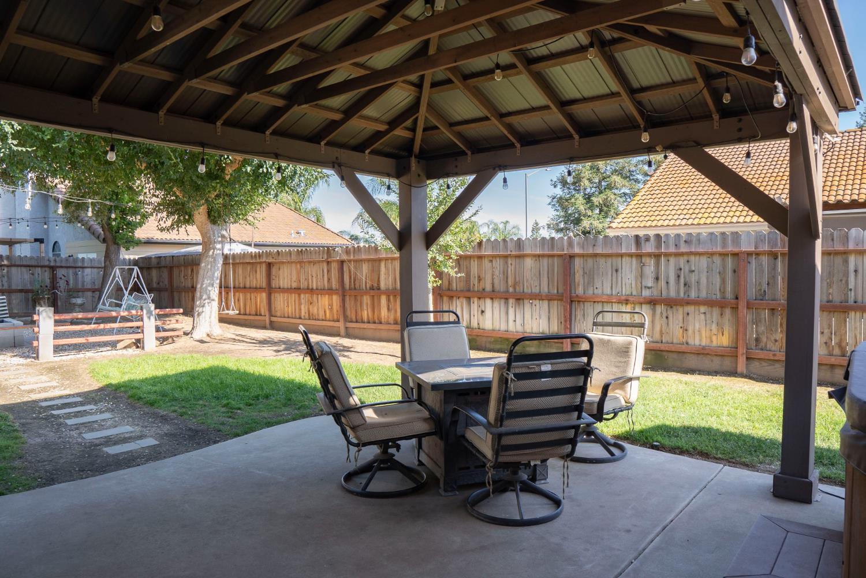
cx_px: 433
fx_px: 577
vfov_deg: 53.1
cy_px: 289
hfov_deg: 73.7
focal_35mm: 24
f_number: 5
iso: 100
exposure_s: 1/100
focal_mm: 16
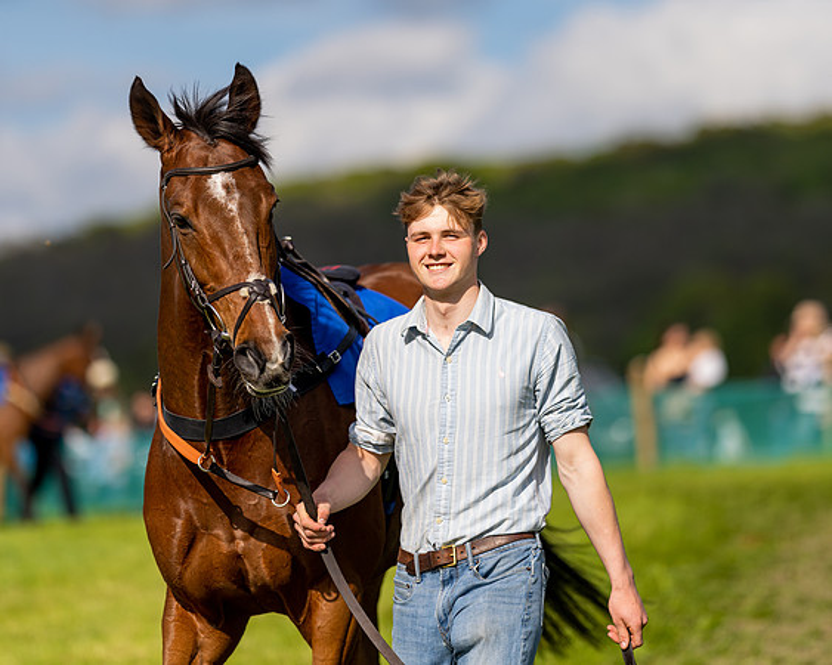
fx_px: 4858
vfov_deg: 7.8
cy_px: 236
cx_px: 448
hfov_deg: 9.8
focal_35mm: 197
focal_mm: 135
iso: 50
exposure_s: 1/4000
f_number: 2
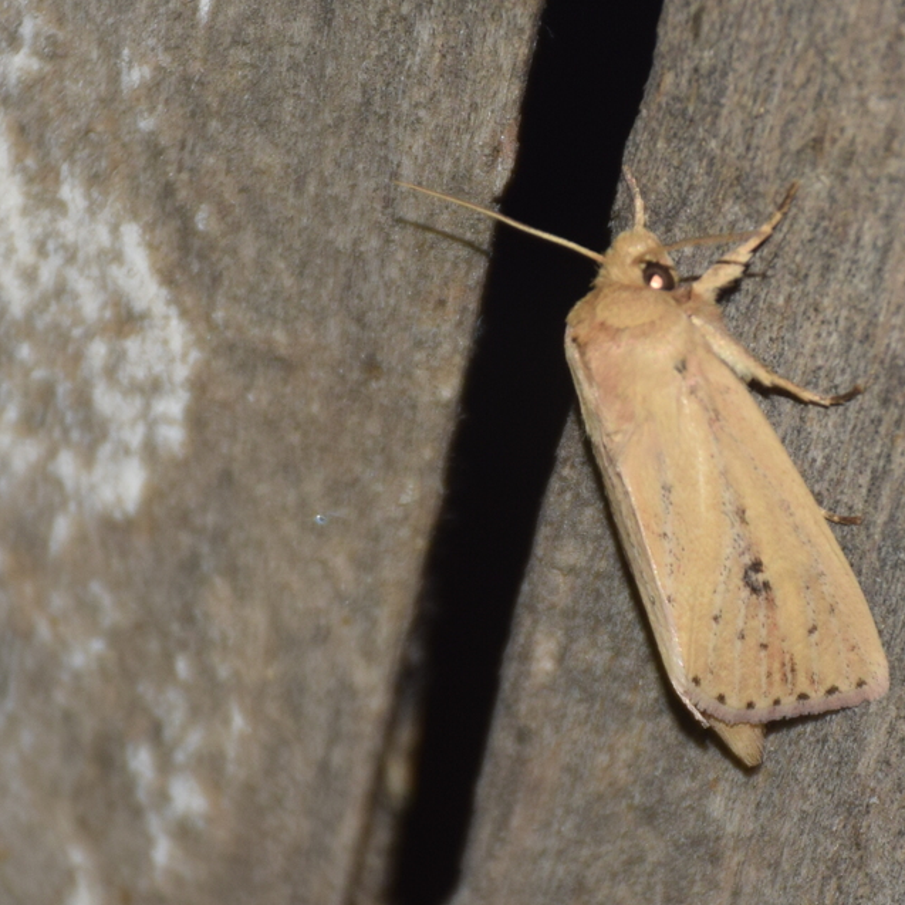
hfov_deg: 6.5
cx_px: 668
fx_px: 7957
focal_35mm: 269
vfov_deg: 6.5
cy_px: 452
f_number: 7.1
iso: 320
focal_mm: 140
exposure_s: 1/60
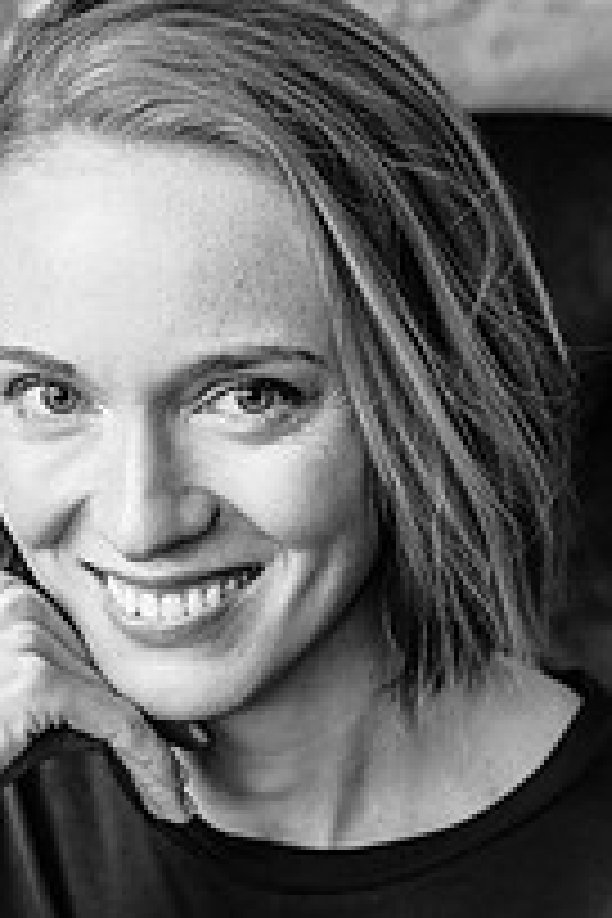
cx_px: 76
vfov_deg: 15.8
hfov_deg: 10.7
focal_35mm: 128
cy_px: 828
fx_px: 3264
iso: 500
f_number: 3.2
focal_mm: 58
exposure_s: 1/125
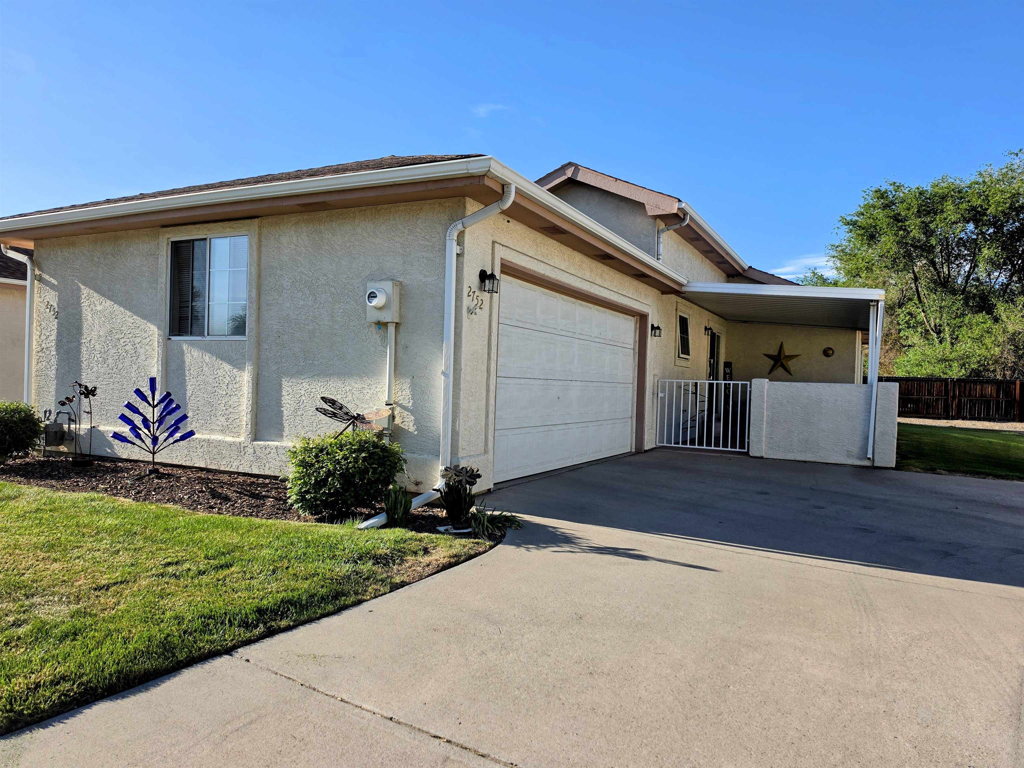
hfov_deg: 73.9
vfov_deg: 58.9
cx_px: 512
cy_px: 384
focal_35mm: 23
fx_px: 680
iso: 64
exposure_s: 1/4143
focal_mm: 6.5
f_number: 1.4
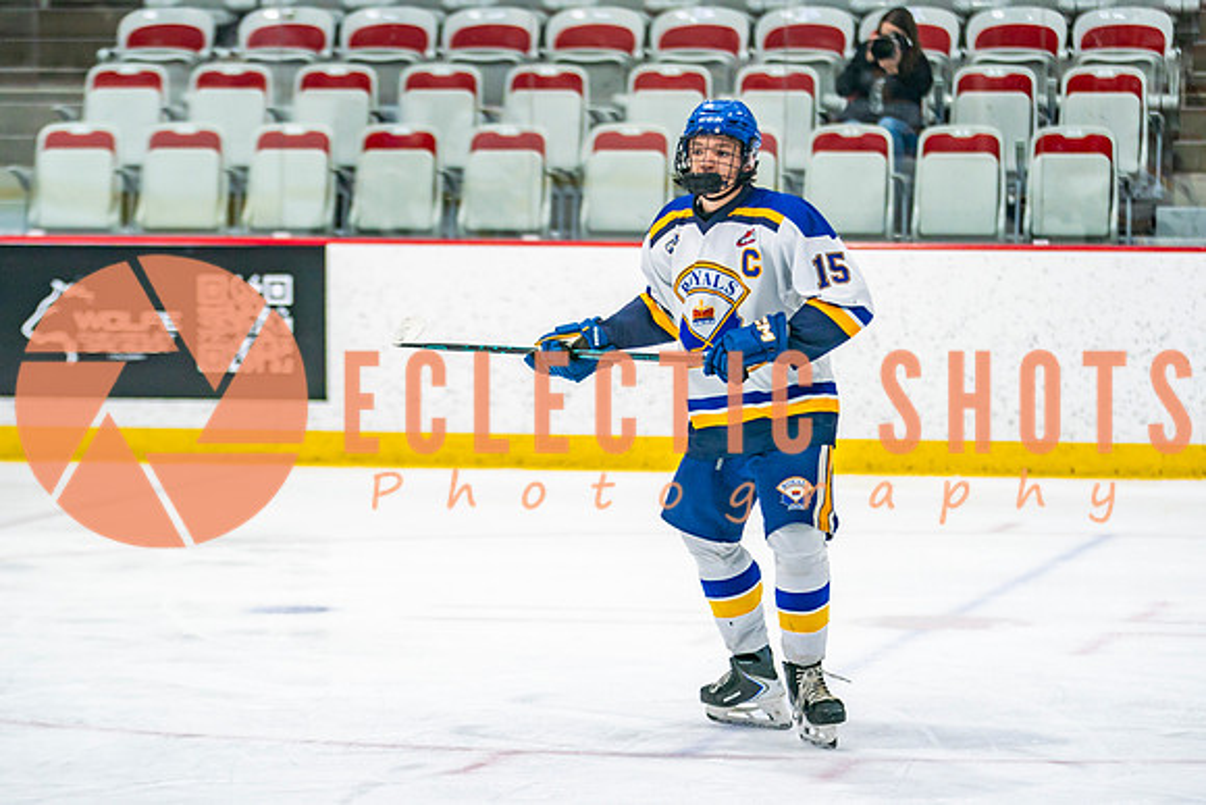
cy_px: 402
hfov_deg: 10.5
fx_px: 6535
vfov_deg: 7.0
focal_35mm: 195
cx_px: 644
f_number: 2.8
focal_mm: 130
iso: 400
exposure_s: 1/640
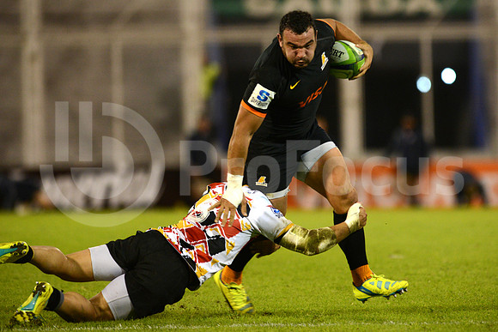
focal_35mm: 420
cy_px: 166
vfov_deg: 3.3
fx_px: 5811
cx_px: 249
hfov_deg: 4.9
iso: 3200
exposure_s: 1/500
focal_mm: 420
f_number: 4
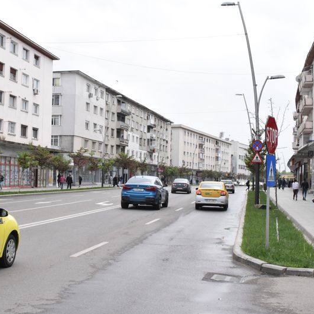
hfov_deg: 29.4
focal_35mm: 58
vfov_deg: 29.6
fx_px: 595
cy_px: 158
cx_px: 108
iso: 4000
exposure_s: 1/1600
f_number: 20
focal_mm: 30
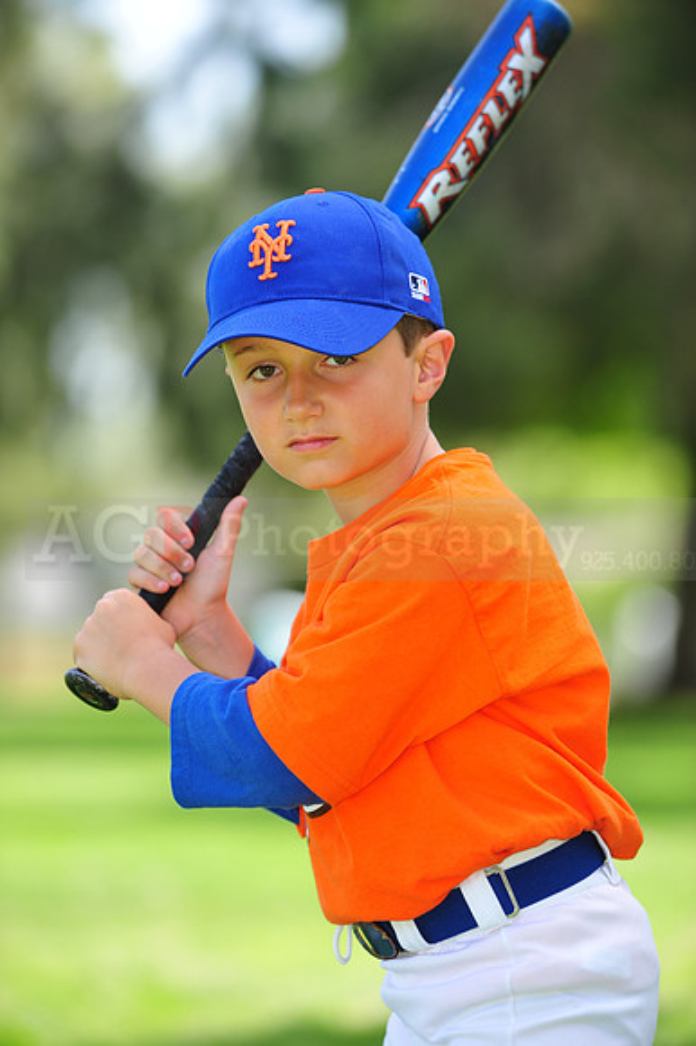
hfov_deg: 6.9
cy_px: 523
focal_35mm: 200
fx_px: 5806
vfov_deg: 10.3
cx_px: 348
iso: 200
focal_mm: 200
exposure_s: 1/320
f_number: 4.5
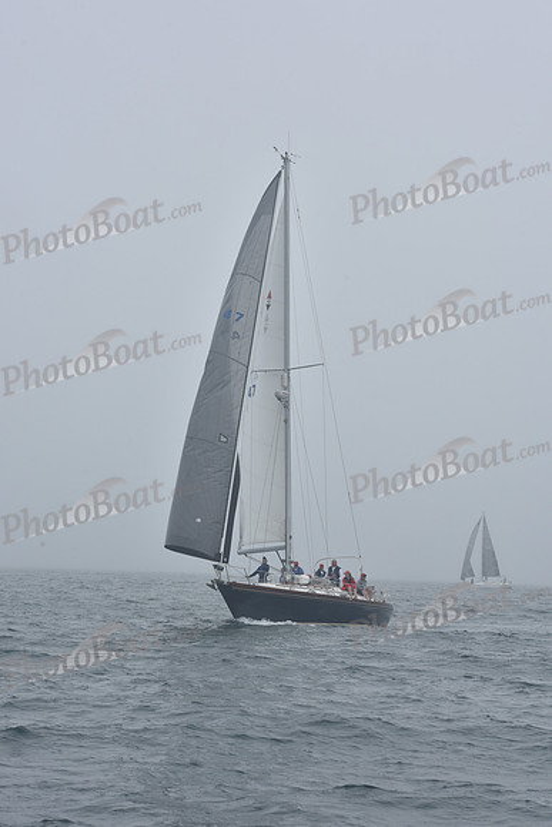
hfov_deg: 15.2
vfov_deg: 22.6
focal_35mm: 90
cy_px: 414
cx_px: 276
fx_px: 2069
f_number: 11
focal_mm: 90
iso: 250
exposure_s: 1/800
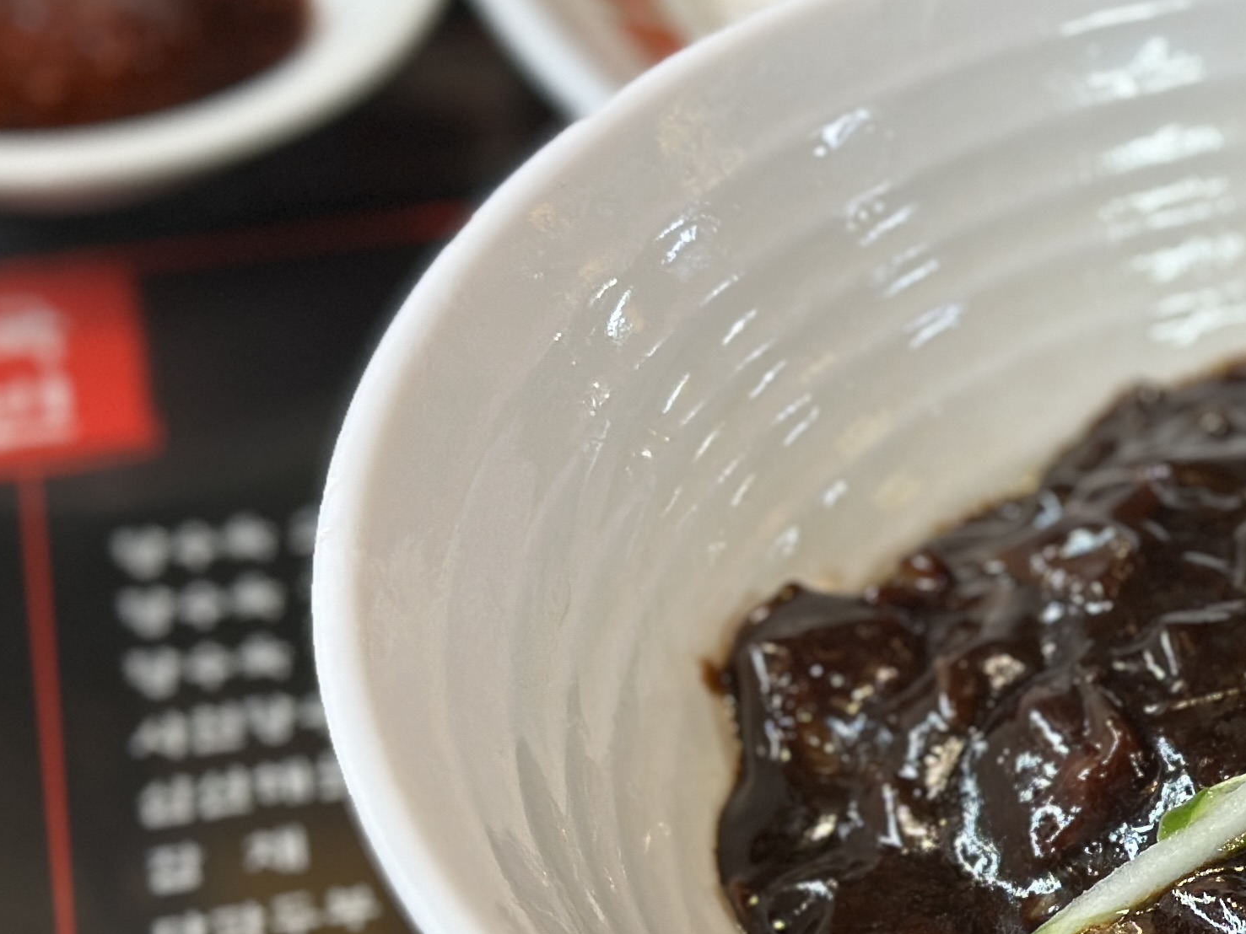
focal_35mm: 131
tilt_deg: -39.6
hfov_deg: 14.6
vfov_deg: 11.3
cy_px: 539
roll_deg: -1.3
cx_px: 1440
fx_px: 4716
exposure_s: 1/120
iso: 80
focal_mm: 6.86
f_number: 1.78
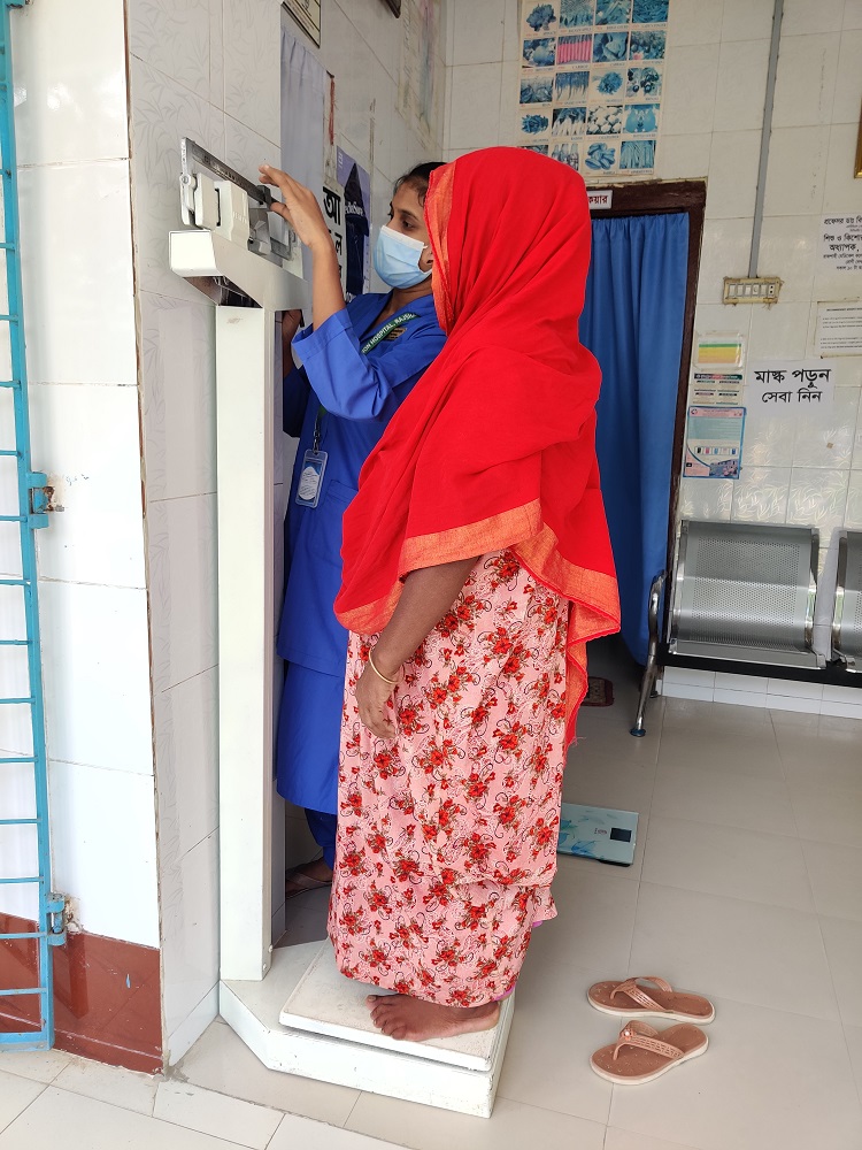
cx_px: 431
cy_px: 575
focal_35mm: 27
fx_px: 896
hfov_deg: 51.4
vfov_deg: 65.3
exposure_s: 1/162
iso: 100
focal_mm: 4.75
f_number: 1.65
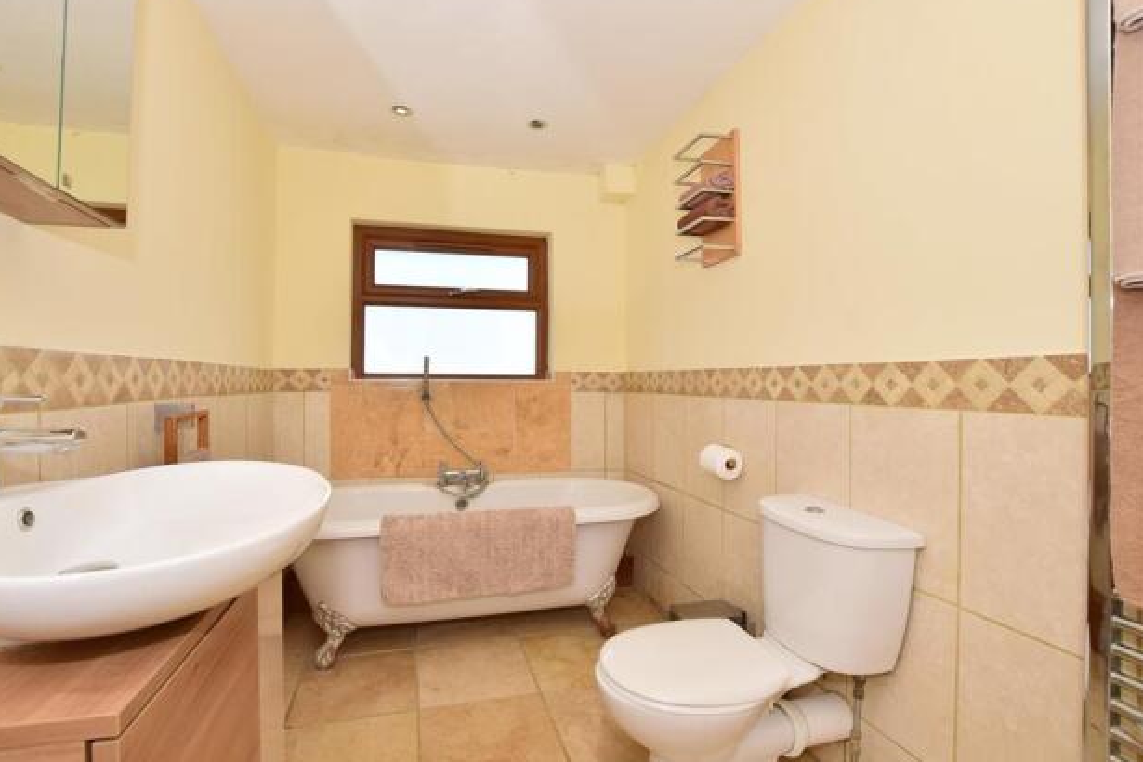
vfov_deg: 73.7
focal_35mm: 16
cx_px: 541
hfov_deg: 96.6
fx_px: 508
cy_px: 380
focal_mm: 10
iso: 320
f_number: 10
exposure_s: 1/200
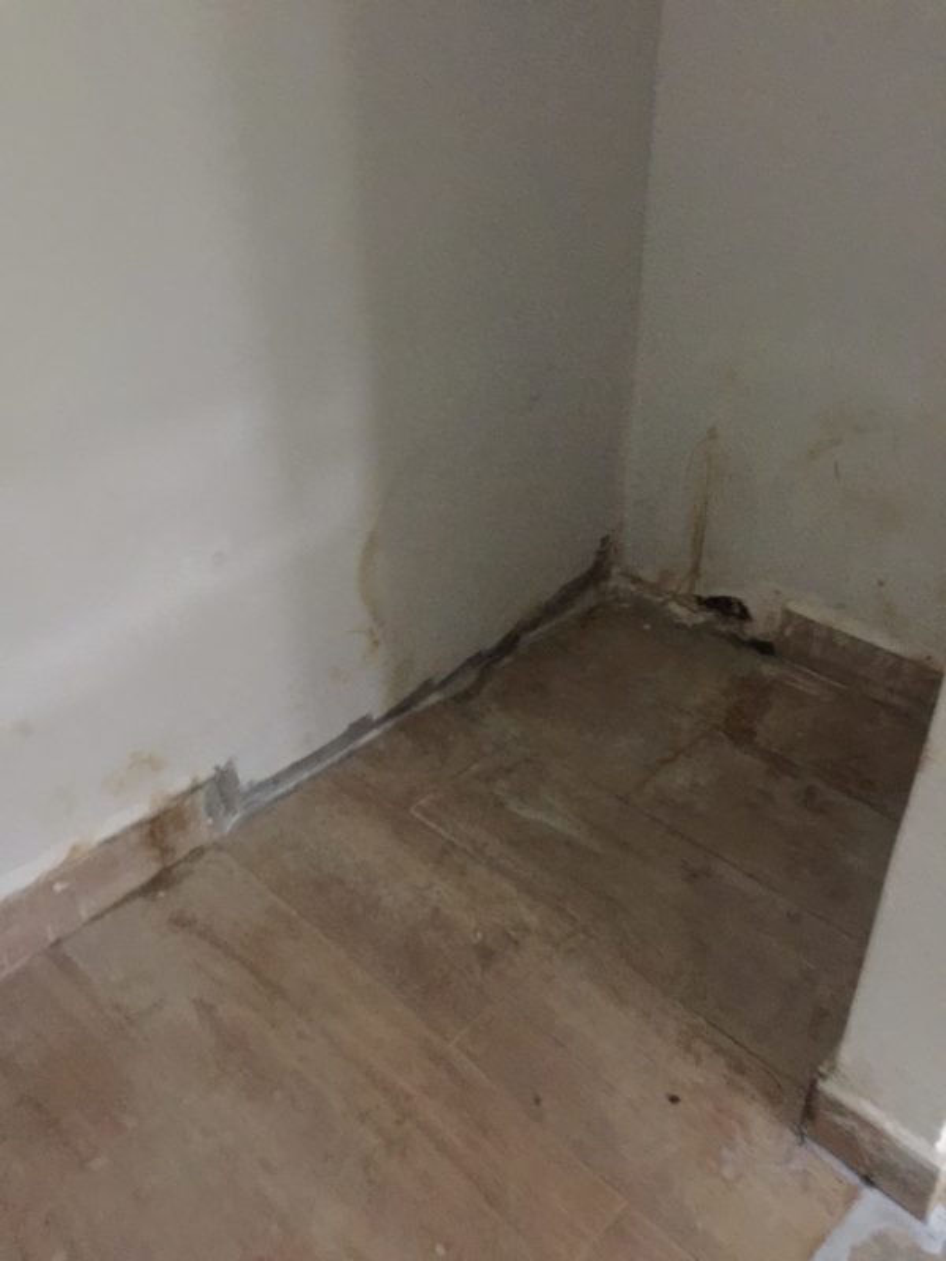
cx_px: 473
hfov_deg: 48.2
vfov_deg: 61.7
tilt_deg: -29.1
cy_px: 630
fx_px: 1057
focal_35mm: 29
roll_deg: +0.1
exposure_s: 1/4
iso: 160
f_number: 2.2
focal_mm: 4.15
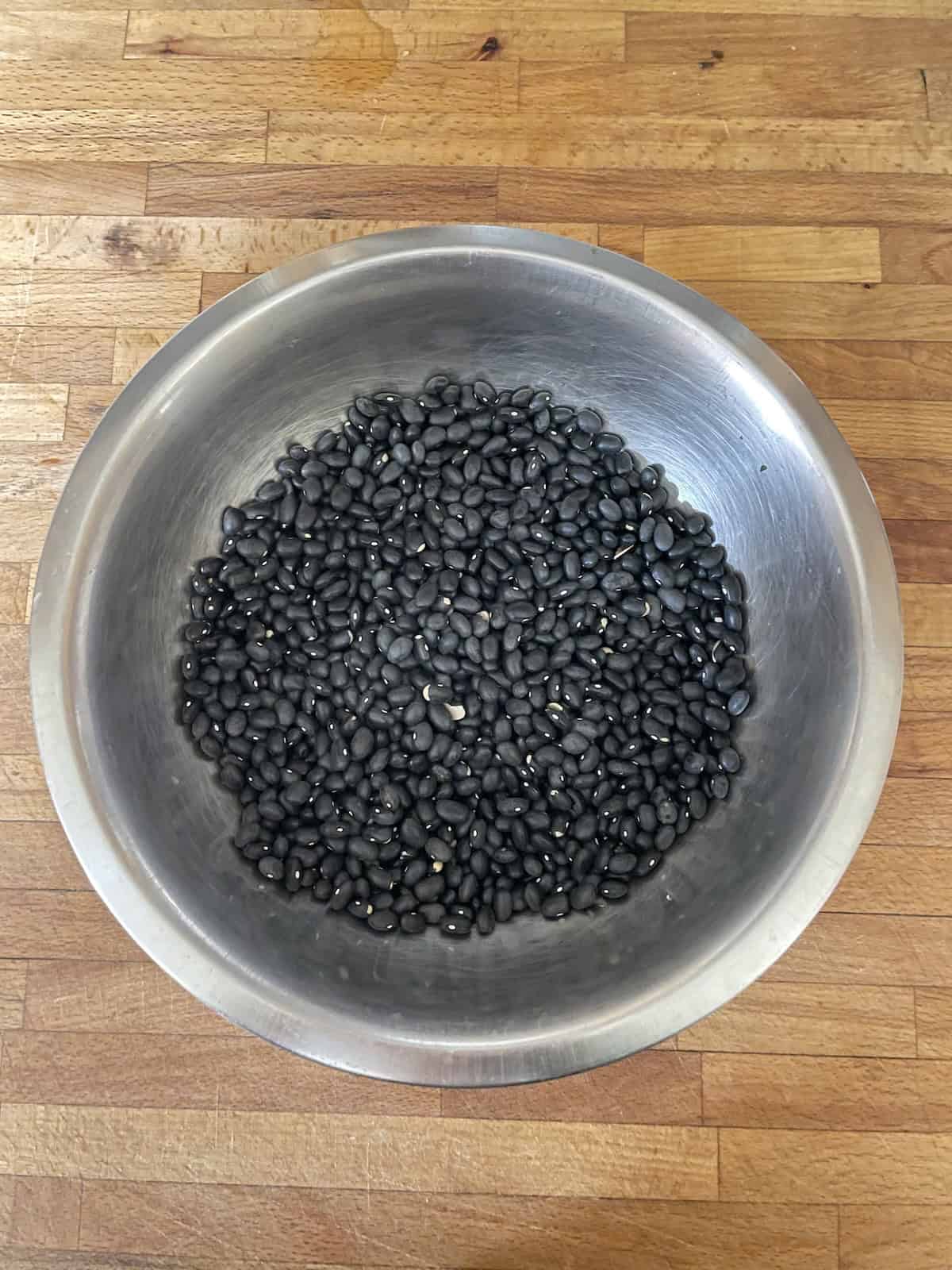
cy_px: 635
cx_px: 476
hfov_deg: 53.1
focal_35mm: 26
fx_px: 953
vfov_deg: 67.3
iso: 500
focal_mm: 4.2
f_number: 1.6
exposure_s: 1/8
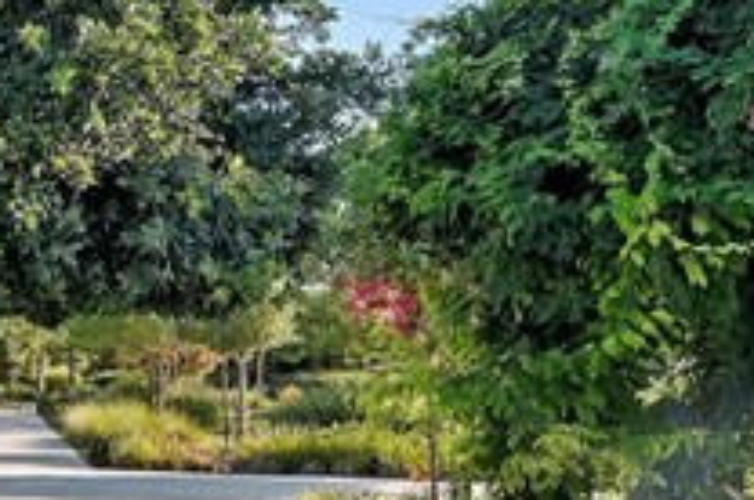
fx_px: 1547
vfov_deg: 18.3
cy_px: 364
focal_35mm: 74
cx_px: -221
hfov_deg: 24.1
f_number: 14
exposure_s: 1/100
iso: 500
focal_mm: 15
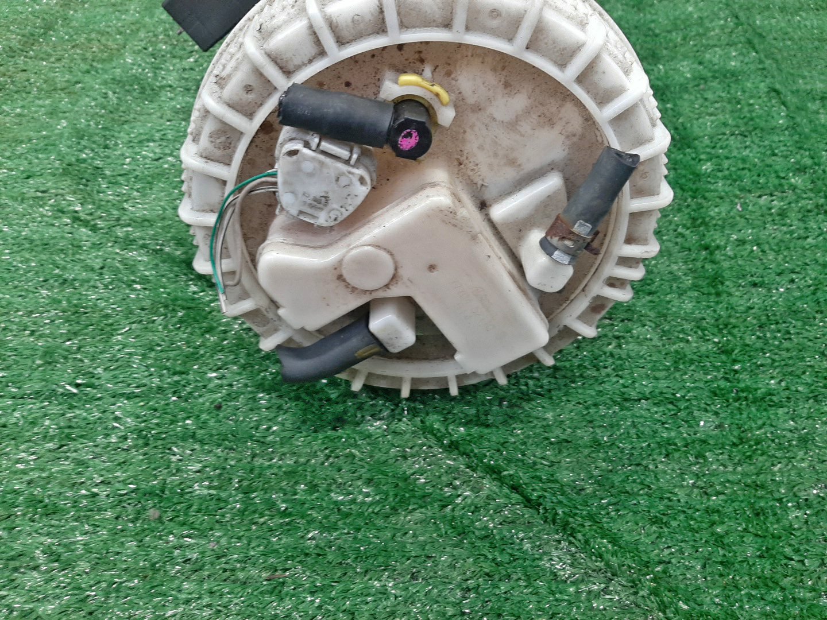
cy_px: 310
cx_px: 414
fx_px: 621
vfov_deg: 53.1
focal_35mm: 26
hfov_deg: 67.3
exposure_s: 1/50
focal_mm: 3.93
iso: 208
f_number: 1.7
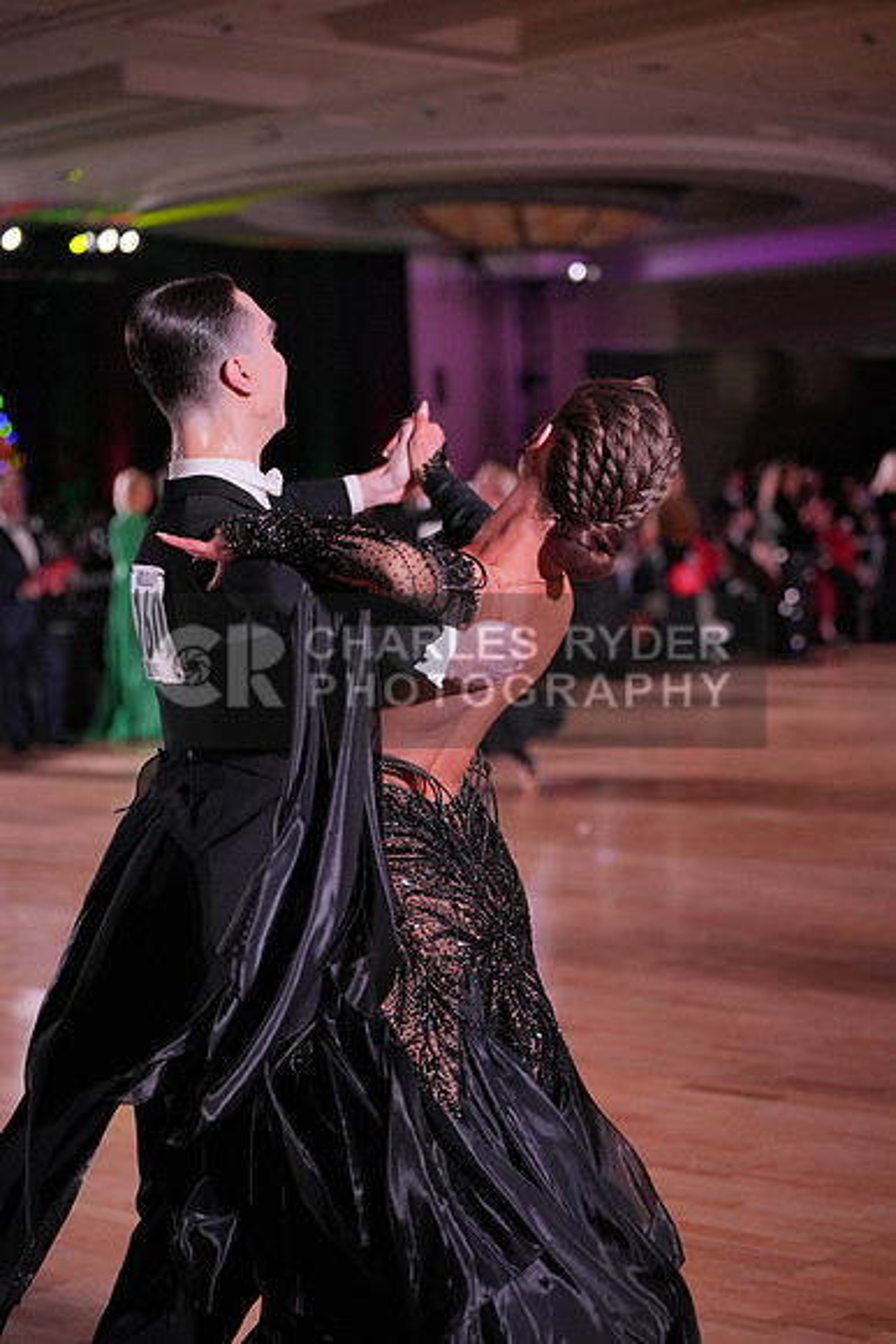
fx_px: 2612
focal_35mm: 70
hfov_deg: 19.5
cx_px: 448
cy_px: 672
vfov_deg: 28.8
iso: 1600
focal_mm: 70
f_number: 2.8
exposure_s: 1/800
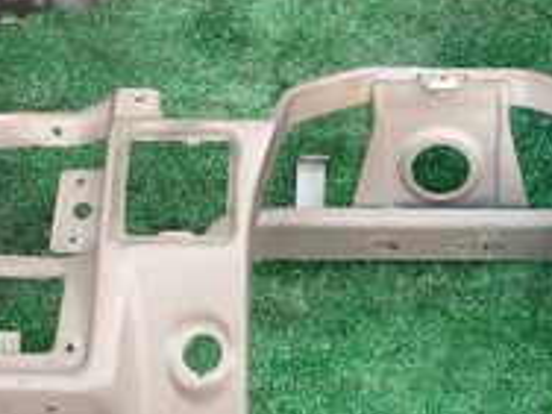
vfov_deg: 18.1
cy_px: 18
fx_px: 1276
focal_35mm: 80
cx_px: 288
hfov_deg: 24.4
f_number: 2.8
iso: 100
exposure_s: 1/320
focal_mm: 4.5
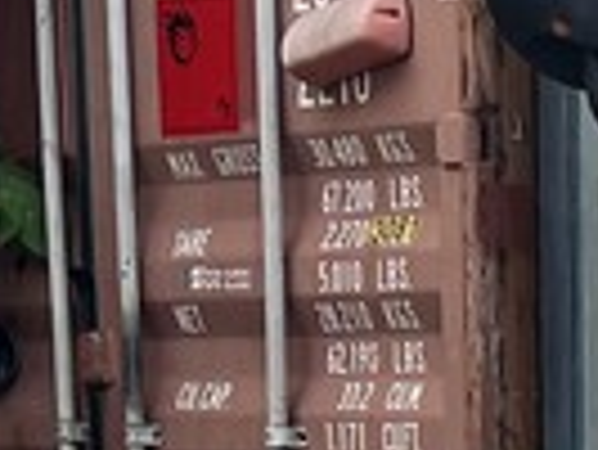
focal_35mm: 200
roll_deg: -1.2
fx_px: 3458
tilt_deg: -14.7
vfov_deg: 6.6
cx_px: 931
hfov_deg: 9.6
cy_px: 1436
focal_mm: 5.7
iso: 50
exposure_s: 1/1295
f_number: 1.5
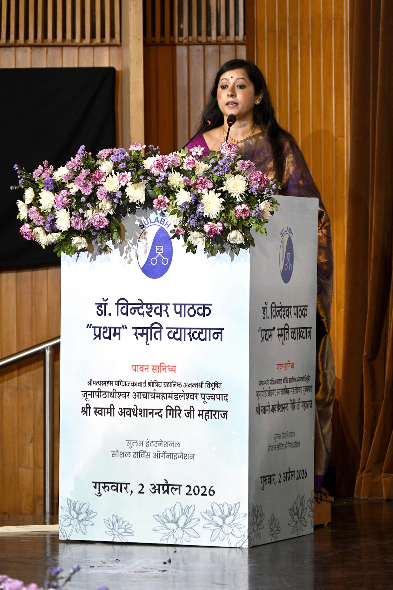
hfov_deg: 8.7
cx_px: 197
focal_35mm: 157
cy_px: 292
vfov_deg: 13.1
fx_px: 2570
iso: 1600
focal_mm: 155
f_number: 6.3
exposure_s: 1/125
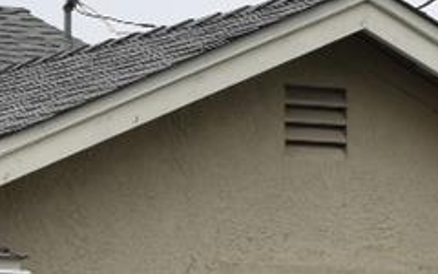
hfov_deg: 8.2
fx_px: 2960
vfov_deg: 5.2
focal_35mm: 248
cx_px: -327
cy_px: 519
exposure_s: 1/200
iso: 100
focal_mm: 26
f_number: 9
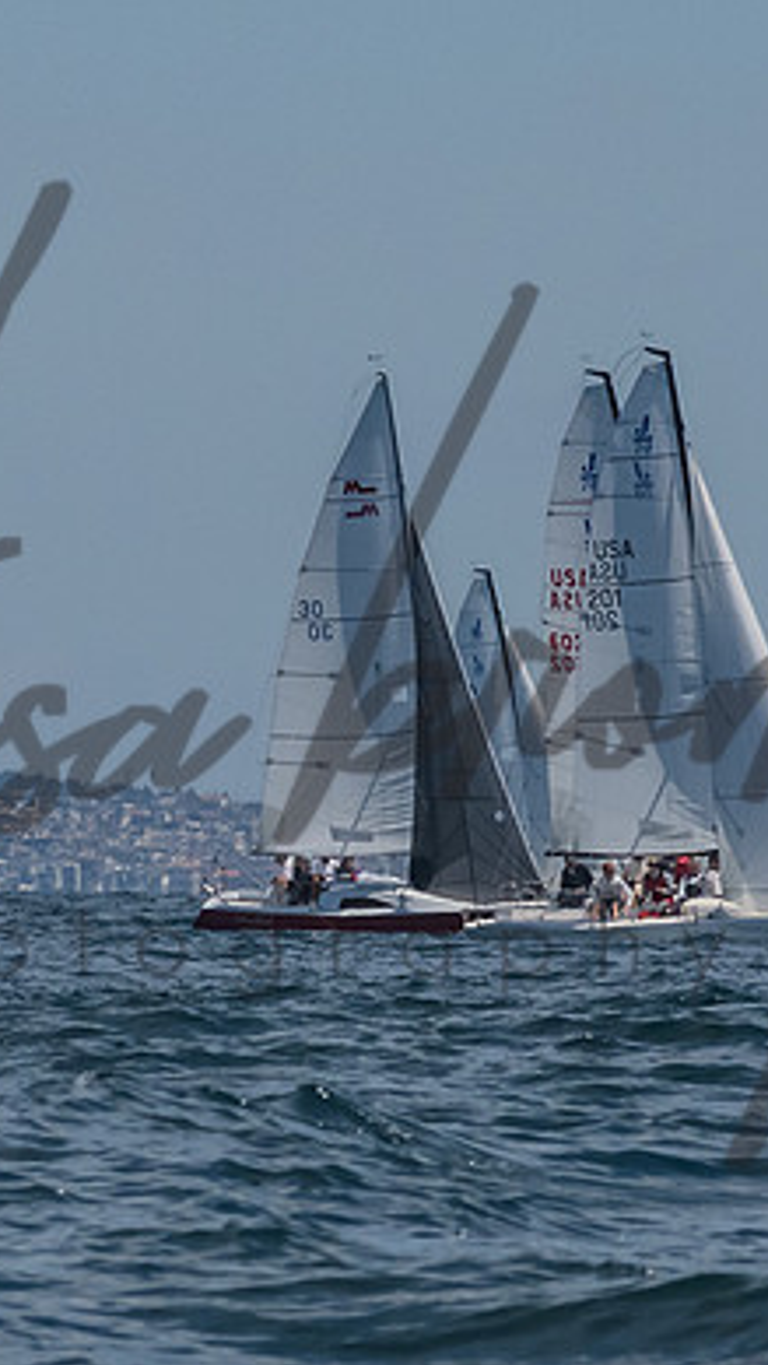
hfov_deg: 1.8
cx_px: 195
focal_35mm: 690
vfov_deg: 3.1
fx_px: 24964
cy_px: 531
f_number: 14
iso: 640
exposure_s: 1/1600
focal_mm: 200
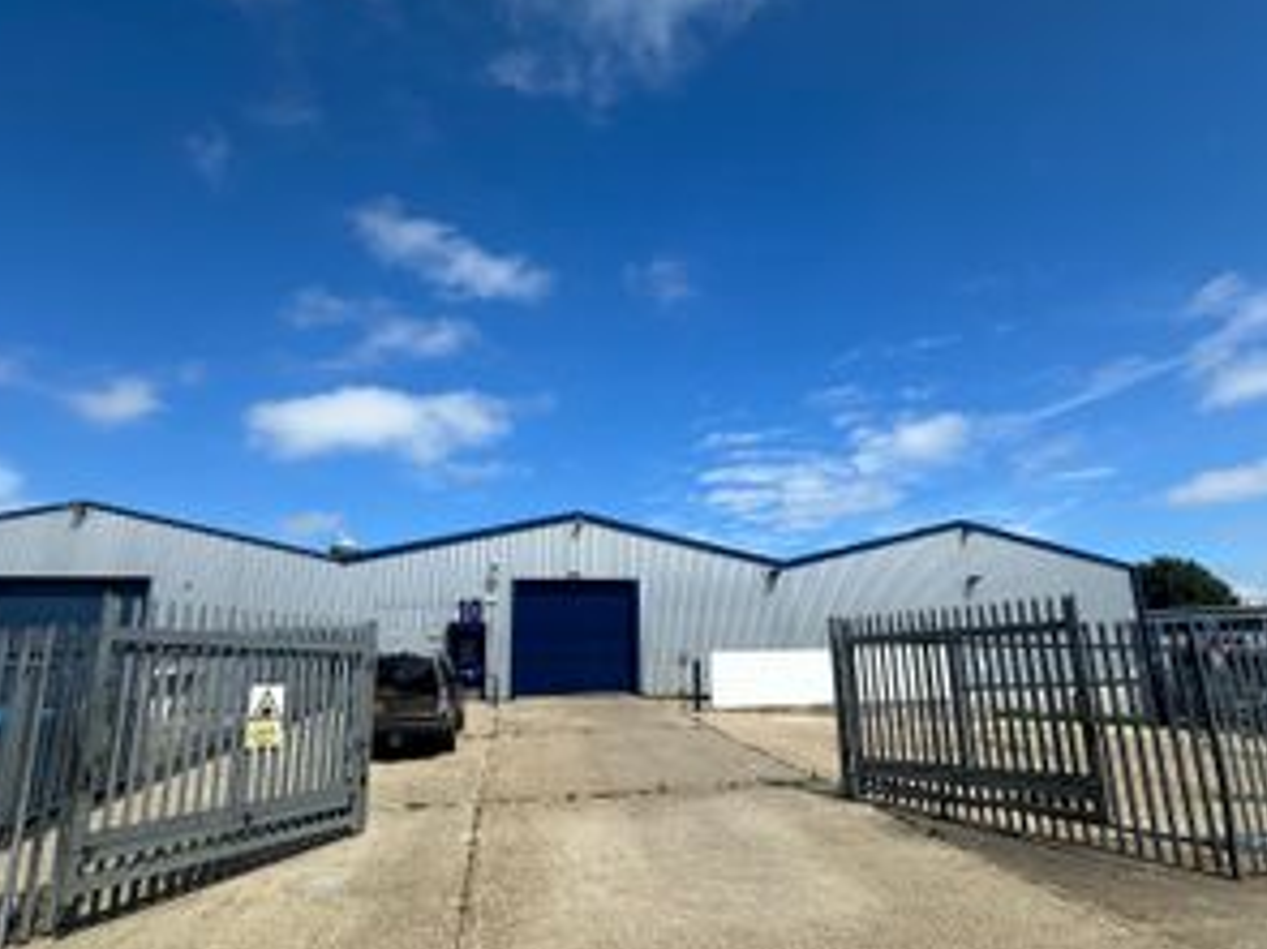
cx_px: 653
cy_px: 528
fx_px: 695
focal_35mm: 19
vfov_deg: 68.4
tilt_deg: +13.0
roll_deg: +1.4
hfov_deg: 84.7
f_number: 2.2
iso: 50
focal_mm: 2.22
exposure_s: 1/2564
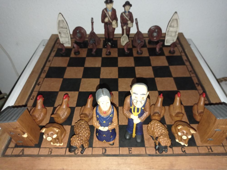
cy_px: 85
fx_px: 183
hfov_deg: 63.5
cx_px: 114
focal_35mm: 28
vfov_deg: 49.7
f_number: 1.79
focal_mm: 4.74
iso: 803
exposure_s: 1/25
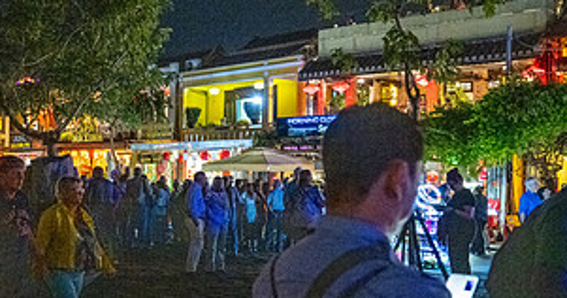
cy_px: 145
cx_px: 101
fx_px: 755
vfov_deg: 22.3
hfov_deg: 39.3
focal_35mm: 51
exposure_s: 1/100
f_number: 2.8
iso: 5600
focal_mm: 24
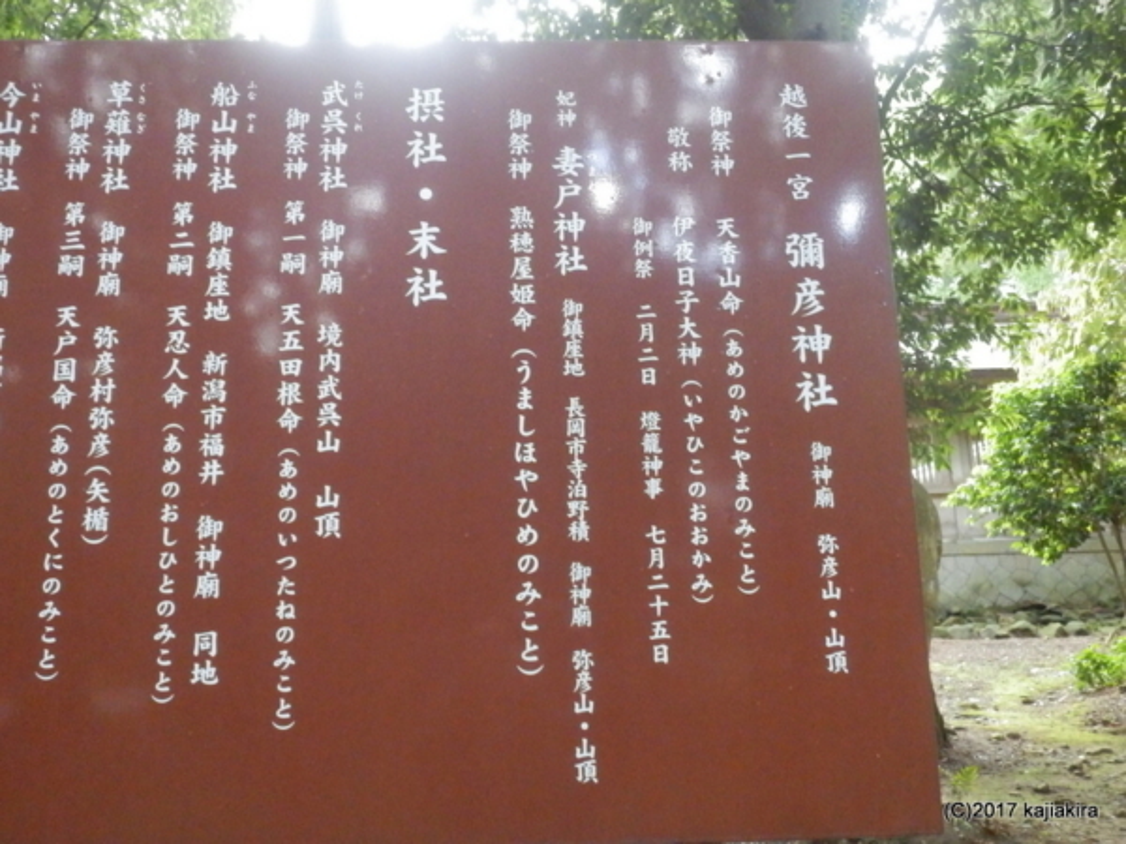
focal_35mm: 37
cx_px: 563
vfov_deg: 38.7
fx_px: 1204
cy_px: 422
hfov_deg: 50.1
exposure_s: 1/25
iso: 1600
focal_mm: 6.6
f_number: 3.9
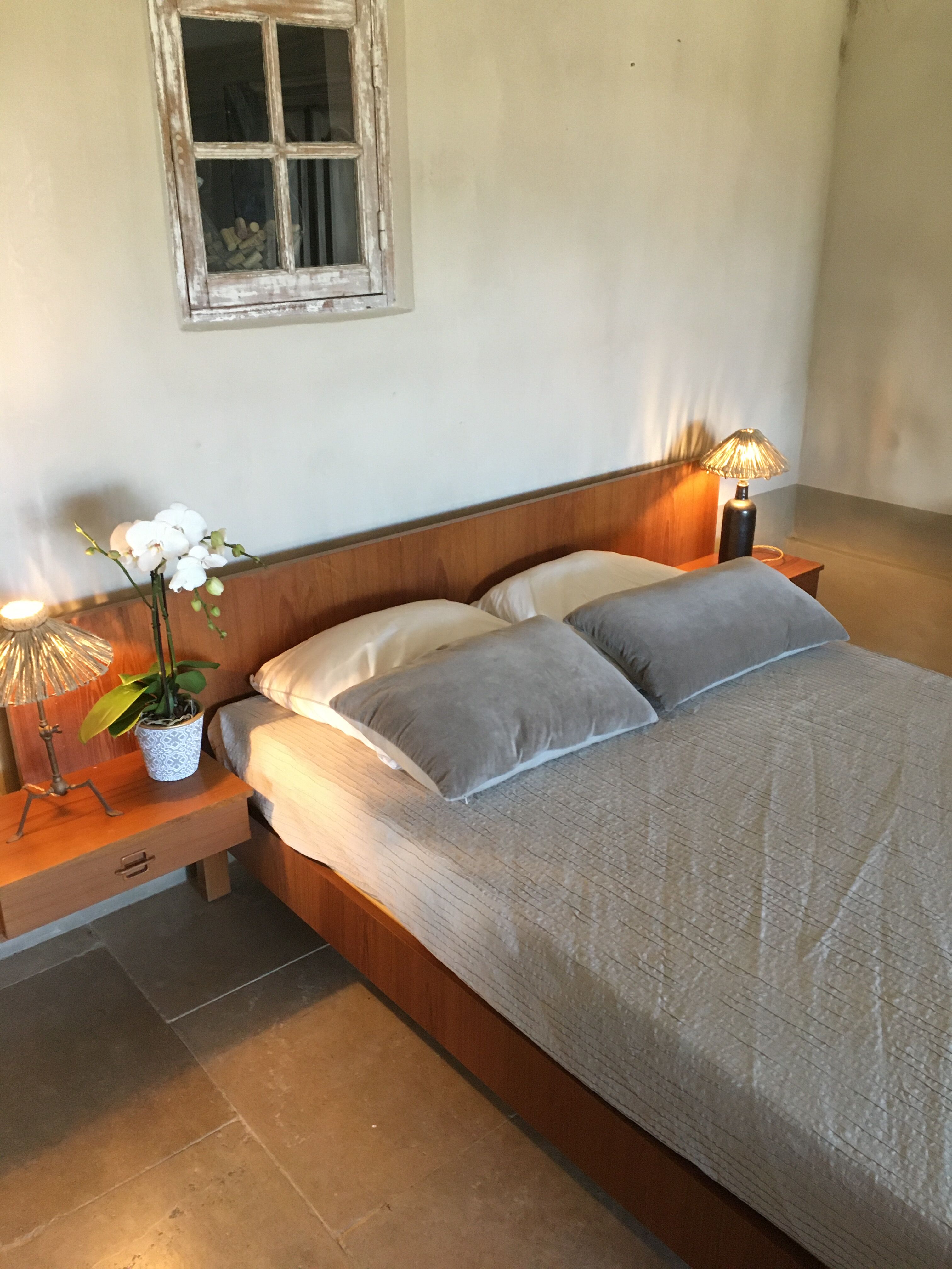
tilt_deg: -21.9
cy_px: 634
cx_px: 476
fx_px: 1063
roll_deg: +2.3
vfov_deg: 61.7
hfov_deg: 48.2
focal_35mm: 29
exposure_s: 1/33
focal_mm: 4.15
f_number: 2.2
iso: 200
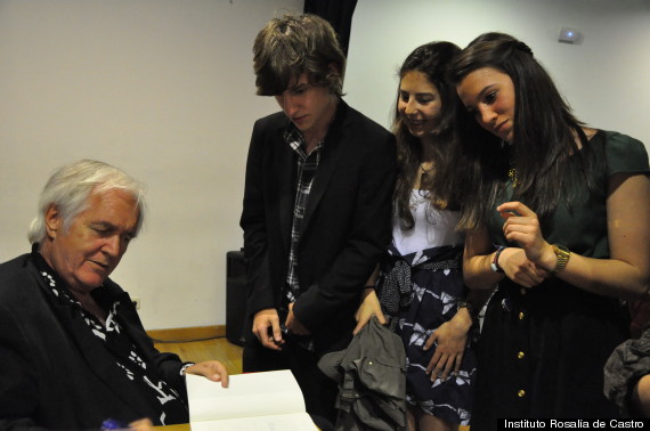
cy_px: 216
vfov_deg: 39.8
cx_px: 325
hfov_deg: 57.3
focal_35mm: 33
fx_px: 595
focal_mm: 22
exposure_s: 1/60
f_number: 5
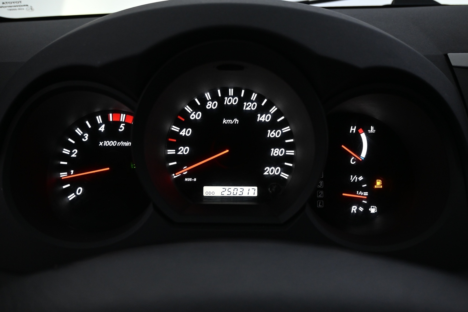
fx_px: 439
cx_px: 234
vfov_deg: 39.1
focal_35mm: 34
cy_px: 156
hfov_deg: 56.1
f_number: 4
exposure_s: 1/40
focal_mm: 22.5
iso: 1400
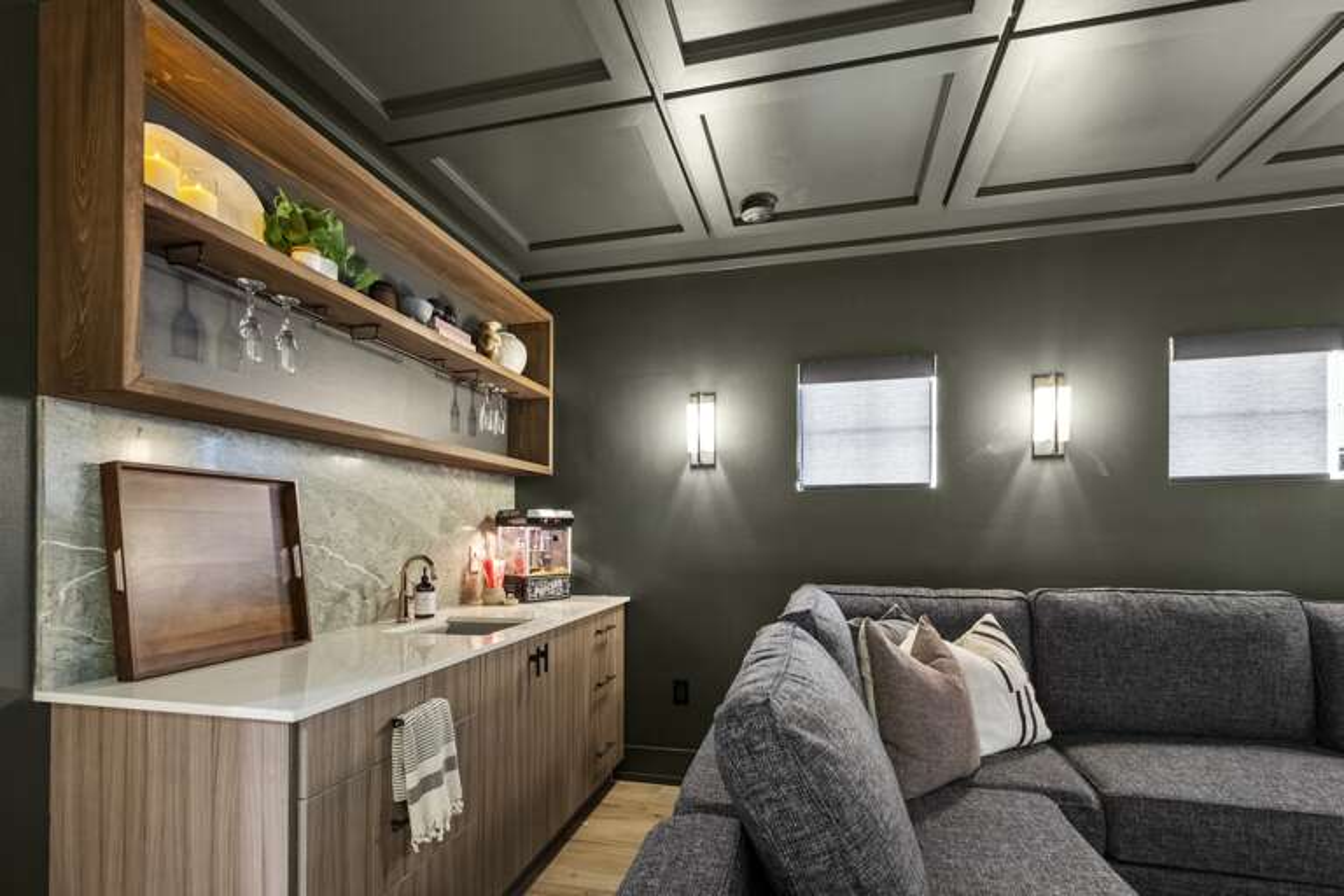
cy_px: 448
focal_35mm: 15
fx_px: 560
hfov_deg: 100.4
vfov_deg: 77.3
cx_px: 672
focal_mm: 10
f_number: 4
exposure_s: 1/2
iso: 1600
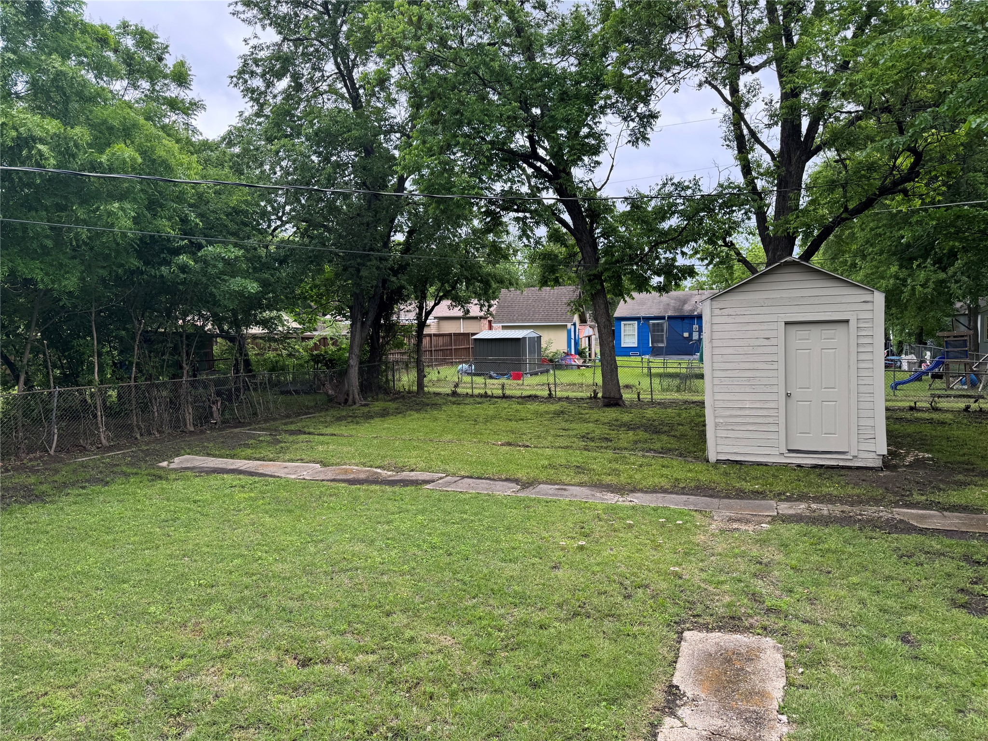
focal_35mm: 24
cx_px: 494
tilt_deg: -3.7
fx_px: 685
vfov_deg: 56.8
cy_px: 370
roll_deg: +1.4
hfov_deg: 71.6
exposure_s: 1/436
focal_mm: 6.76
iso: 80
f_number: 1.78
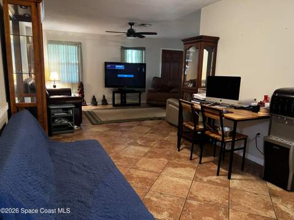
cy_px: 110
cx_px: 147
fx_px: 221
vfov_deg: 53.0
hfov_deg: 67.4
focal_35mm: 26
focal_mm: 5.7
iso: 500
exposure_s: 1/40
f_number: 1.5
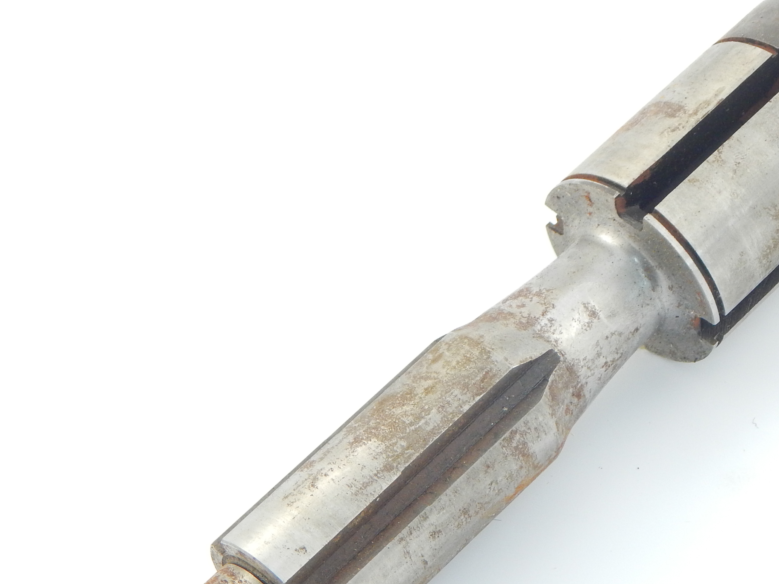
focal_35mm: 108
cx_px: 526
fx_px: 2430
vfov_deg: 13.7
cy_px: 351
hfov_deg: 18.2
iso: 220
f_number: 4
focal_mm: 10.9
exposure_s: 1/30
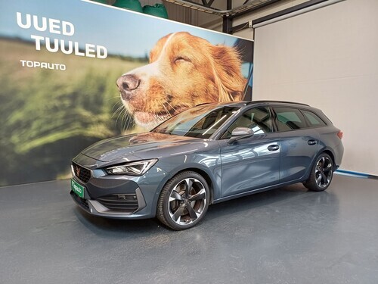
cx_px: 189
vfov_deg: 54.9
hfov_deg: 69.4
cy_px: 142
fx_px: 273
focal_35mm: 25
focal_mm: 4.65
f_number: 1.8
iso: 320
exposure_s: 1/50
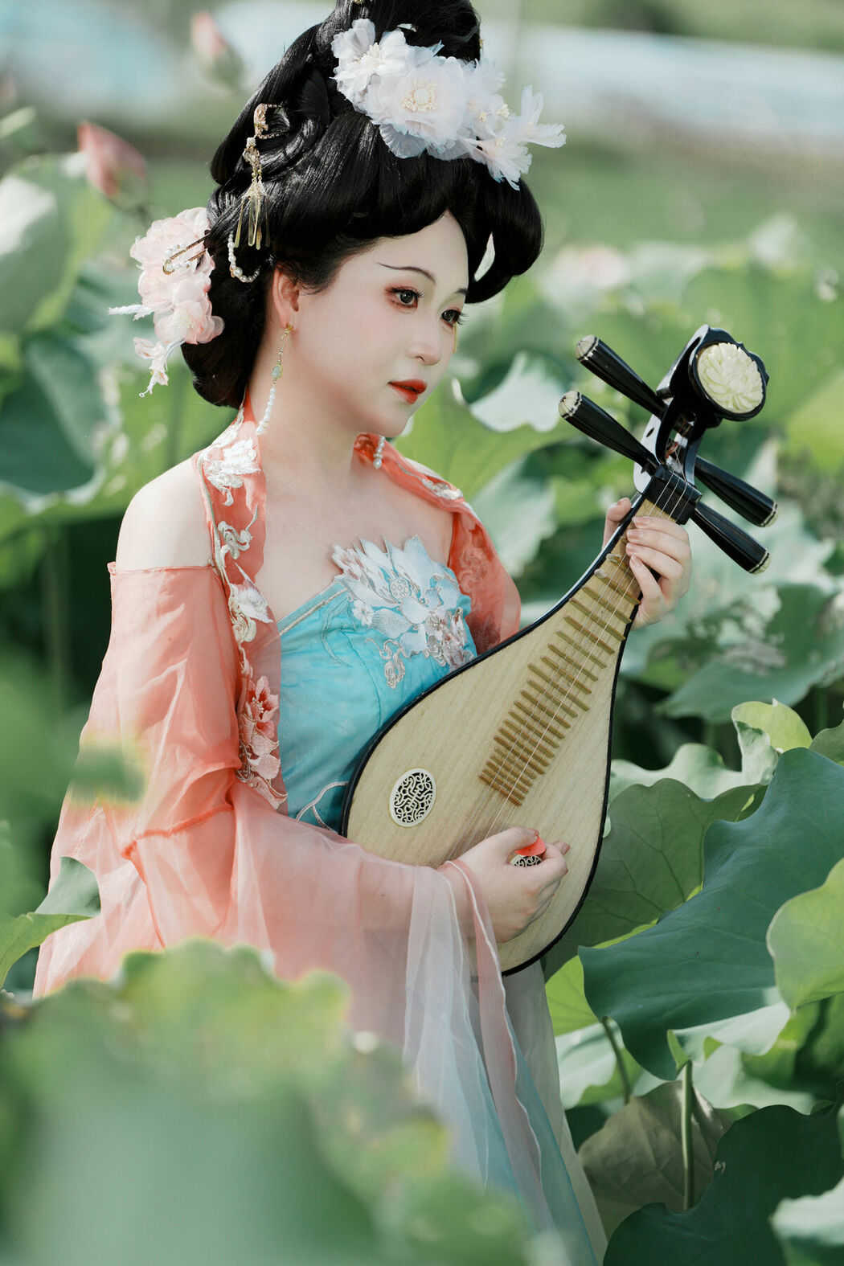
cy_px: 633
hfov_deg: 8.3
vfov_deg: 12.5
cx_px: 422
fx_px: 5802
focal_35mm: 165
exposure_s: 1/2500
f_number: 3.2
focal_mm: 165
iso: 400
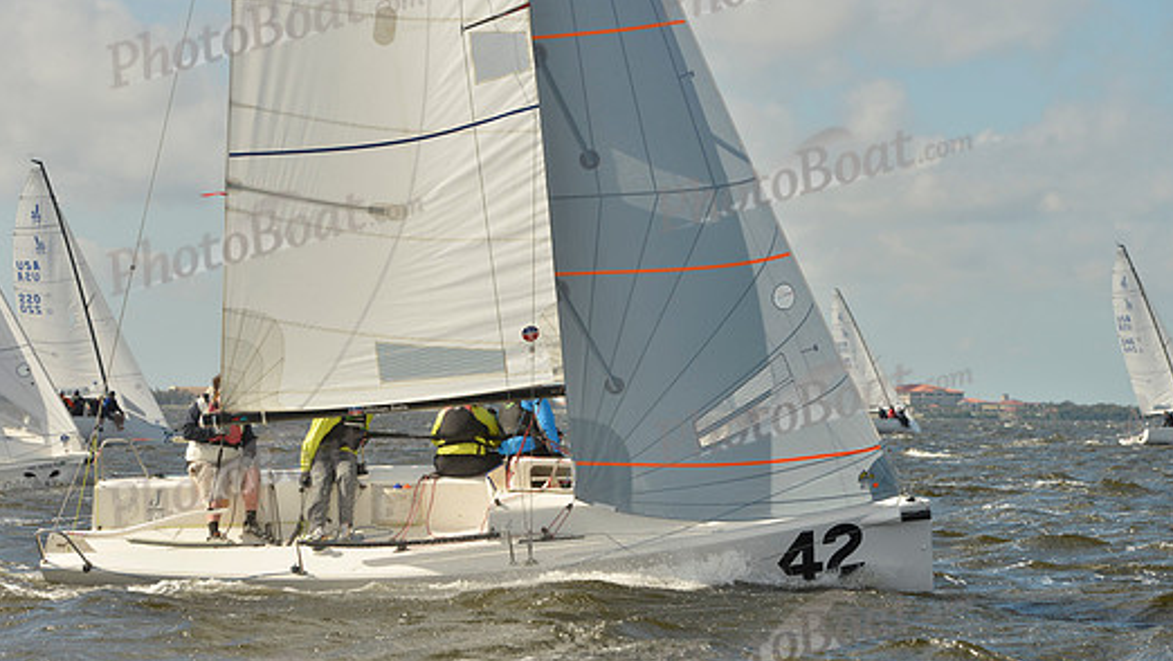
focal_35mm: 135
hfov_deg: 15.9
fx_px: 4200
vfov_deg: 9.0
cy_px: 323
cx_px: 542
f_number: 7.1
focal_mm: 116
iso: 200
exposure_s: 1/1250
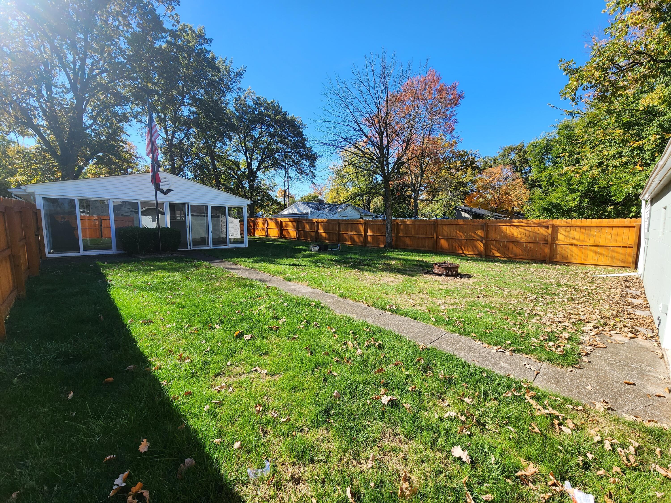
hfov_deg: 106.2
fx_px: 252
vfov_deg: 89.9
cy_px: 252
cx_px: 336
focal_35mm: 13
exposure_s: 1/883
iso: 50
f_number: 2.2
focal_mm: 2.2
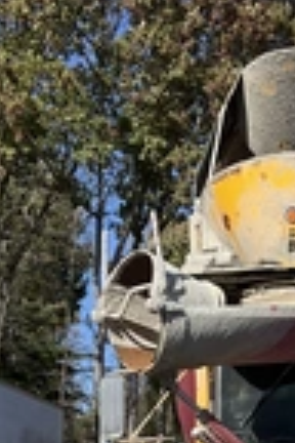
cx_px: 301
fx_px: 1032
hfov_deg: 15.9
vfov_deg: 23.4
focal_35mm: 84
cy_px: 421
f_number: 1.8
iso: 25
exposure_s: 1/1675
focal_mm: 3
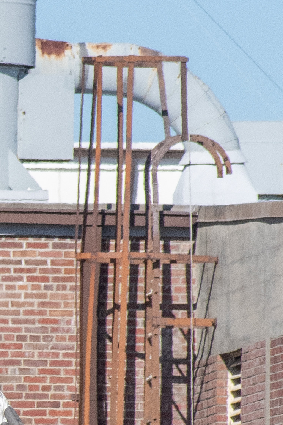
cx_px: -401
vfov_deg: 1.6
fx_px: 15373
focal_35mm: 1303
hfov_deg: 1.1
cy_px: 433
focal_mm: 175
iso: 500
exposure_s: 1/2000
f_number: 8
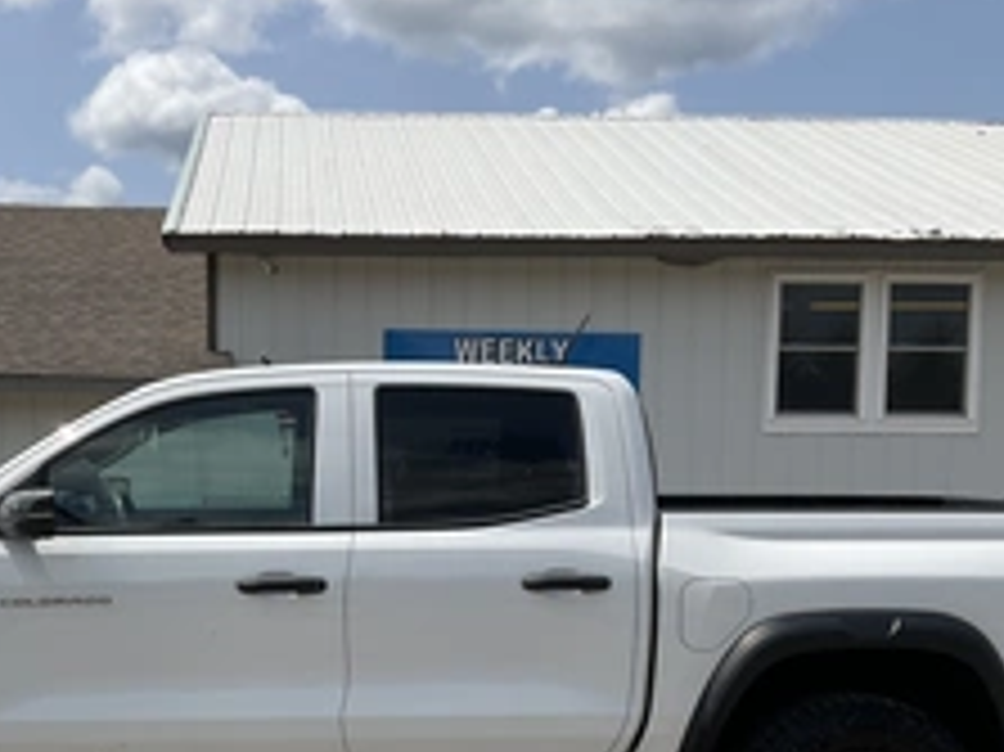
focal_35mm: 52
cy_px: 608
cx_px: 342
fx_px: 1507
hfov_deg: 36.5
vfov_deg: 27.4
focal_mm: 3
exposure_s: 1/3125
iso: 25
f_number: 1.8
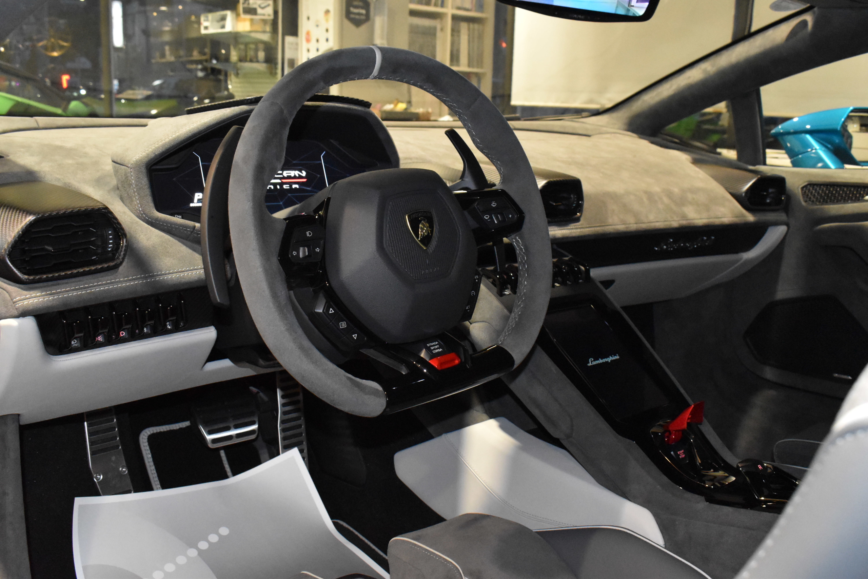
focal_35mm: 36
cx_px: 434
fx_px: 868
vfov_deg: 36.9
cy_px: 290
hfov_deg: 53.1
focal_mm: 24
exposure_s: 1/60
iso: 6400
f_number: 8
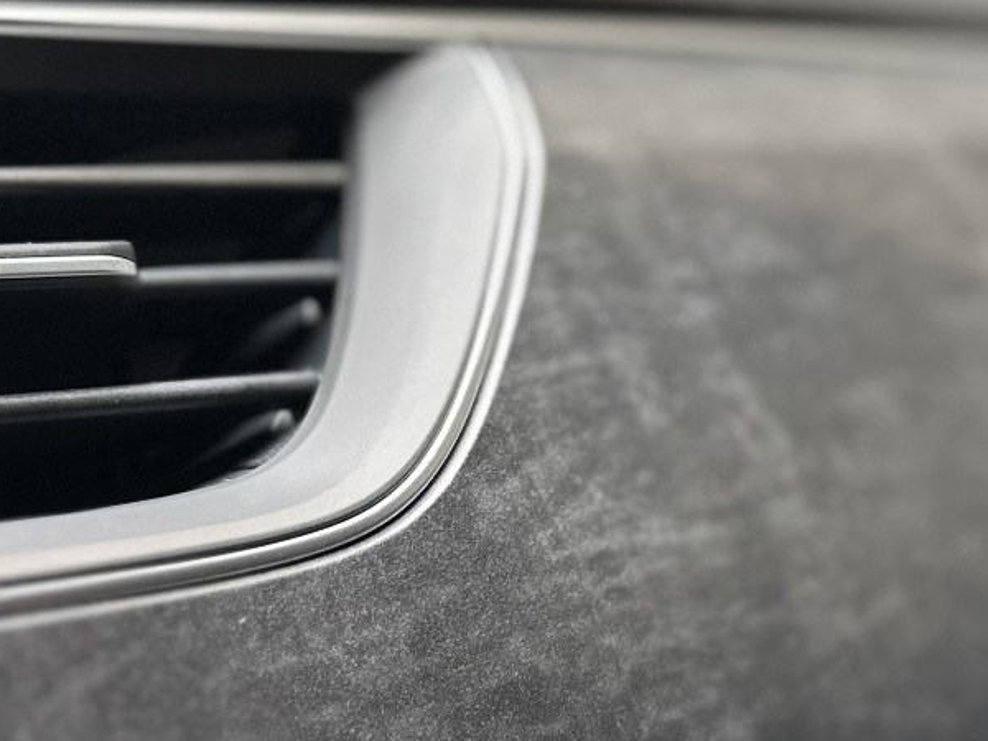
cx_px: 670
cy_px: 392
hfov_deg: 26.9
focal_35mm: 72
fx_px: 2055
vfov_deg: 20.4
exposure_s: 1/50
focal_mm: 6.86
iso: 125
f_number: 1.78
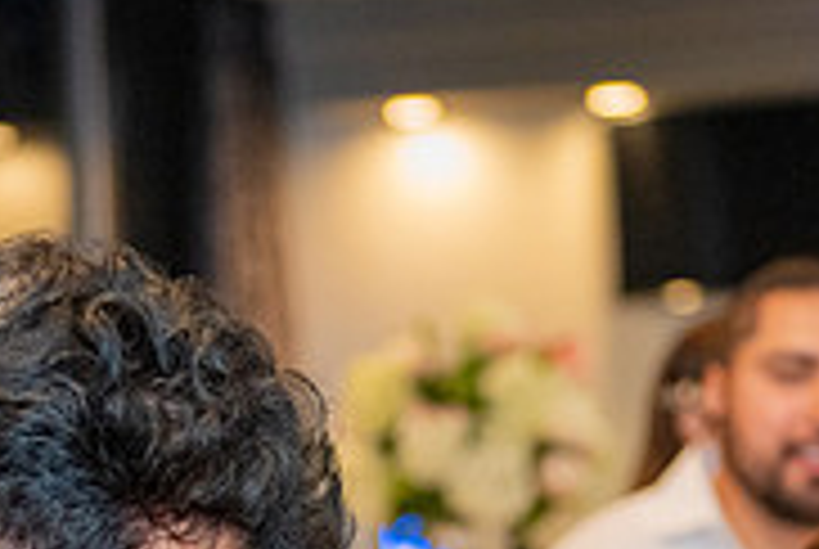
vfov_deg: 7.8
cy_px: 781
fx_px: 3988
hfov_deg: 11.7
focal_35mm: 175
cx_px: 333
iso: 2500
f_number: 2.8
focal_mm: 55
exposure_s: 1/200
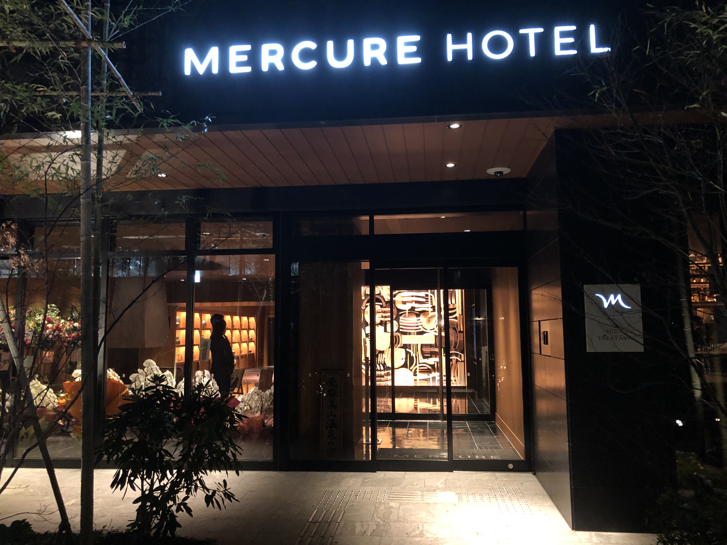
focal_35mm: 28
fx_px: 588
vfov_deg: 49.7
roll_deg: -0.5
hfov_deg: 63.4
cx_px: 364
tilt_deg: +6.2
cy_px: 272
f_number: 1.8
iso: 100
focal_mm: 3.99
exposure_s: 1/10
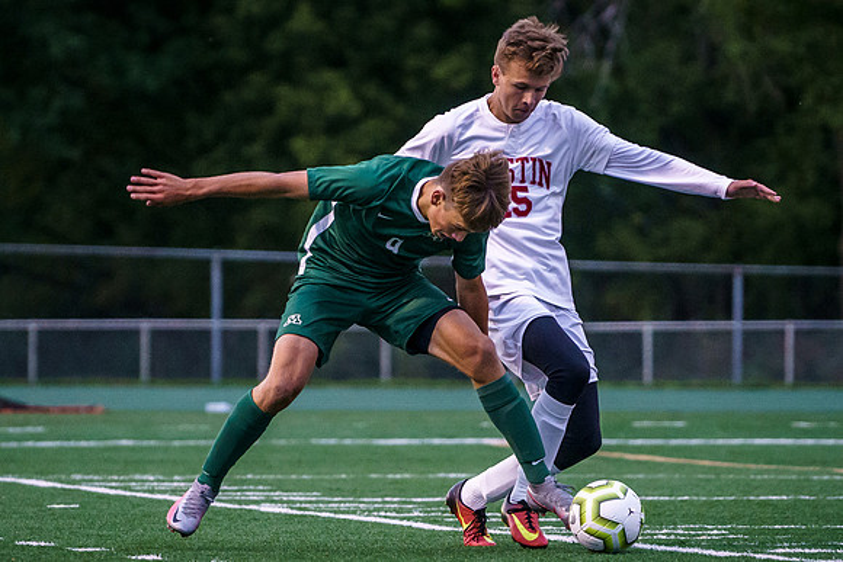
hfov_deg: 5.3
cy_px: 241
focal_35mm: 385
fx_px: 9022
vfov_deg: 3.6
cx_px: 354
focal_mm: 200
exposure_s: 1/1250
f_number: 4
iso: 5000
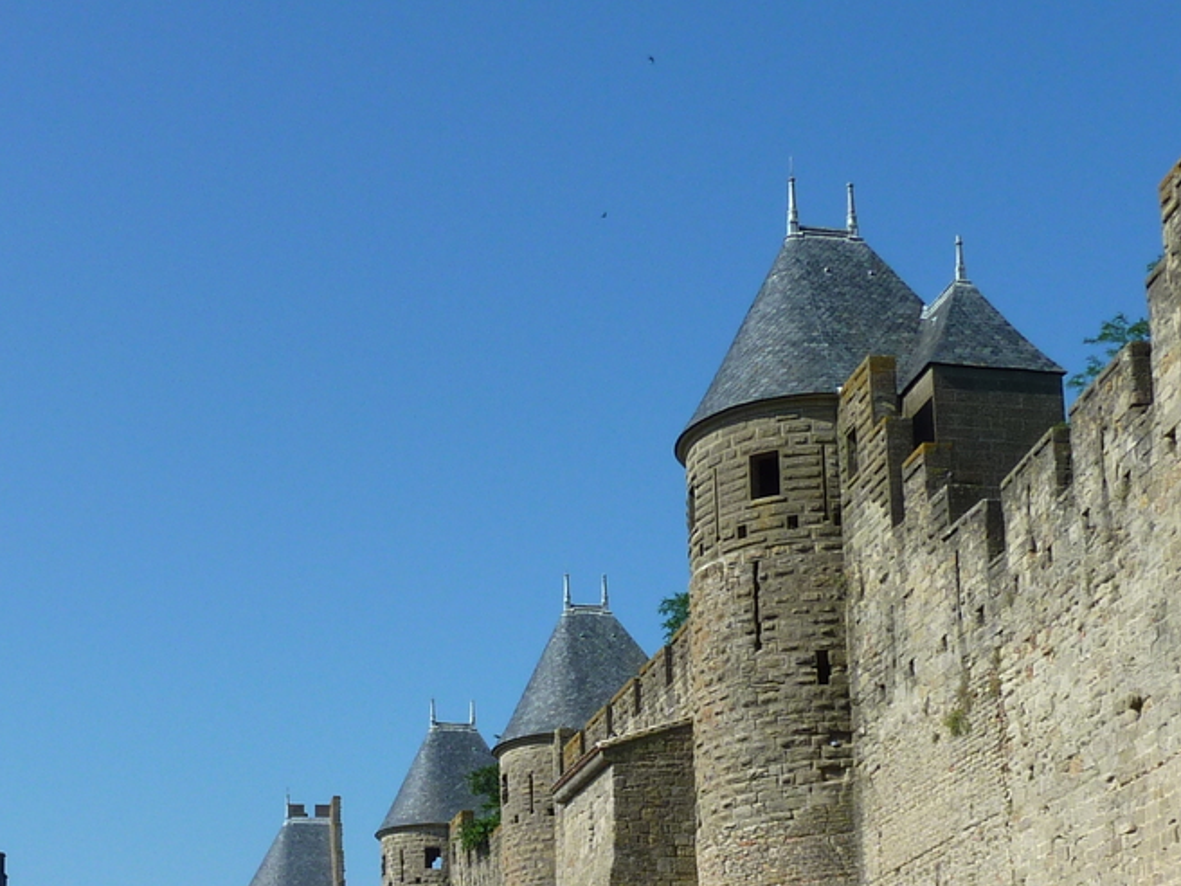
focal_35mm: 61
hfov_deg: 31.4
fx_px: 2081
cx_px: 391
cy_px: 868
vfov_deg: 23.1
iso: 80
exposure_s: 1/500
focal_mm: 4.1
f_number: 5
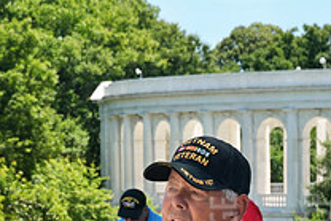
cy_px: 340
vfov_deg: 6.3
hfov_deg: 9.6
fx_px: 1969
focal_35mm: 214
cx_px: 183
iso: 200
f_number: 10
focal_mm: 66
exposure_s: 1/160
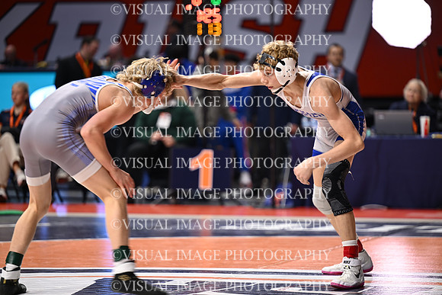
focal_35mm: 160
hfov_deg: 12.8
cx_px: 221
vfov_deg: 8.6
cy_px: 148
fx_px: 1965
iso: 280
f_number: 2.8
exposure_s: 1/120
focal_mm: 160
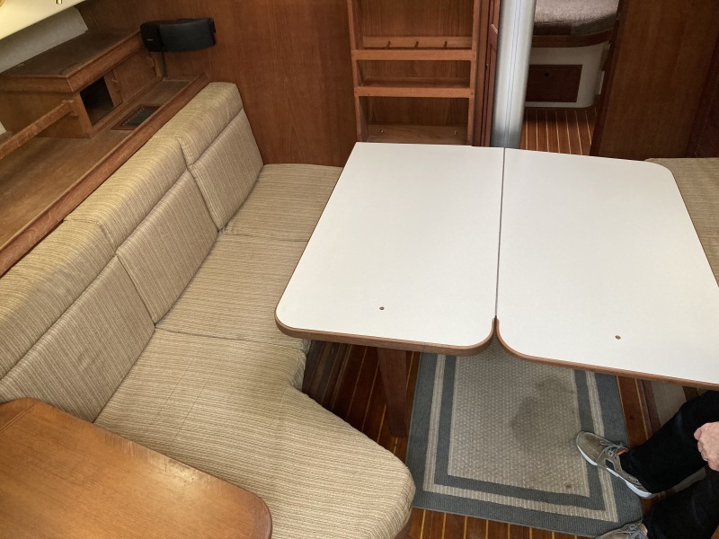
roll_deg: +2.5
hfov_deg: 63.4
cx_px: 360
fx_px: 582
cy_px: 270
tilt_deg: -38.5
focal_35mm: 28
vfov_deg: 49.7
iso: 160
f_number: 1.8
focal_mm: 3.99
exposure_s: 1/60
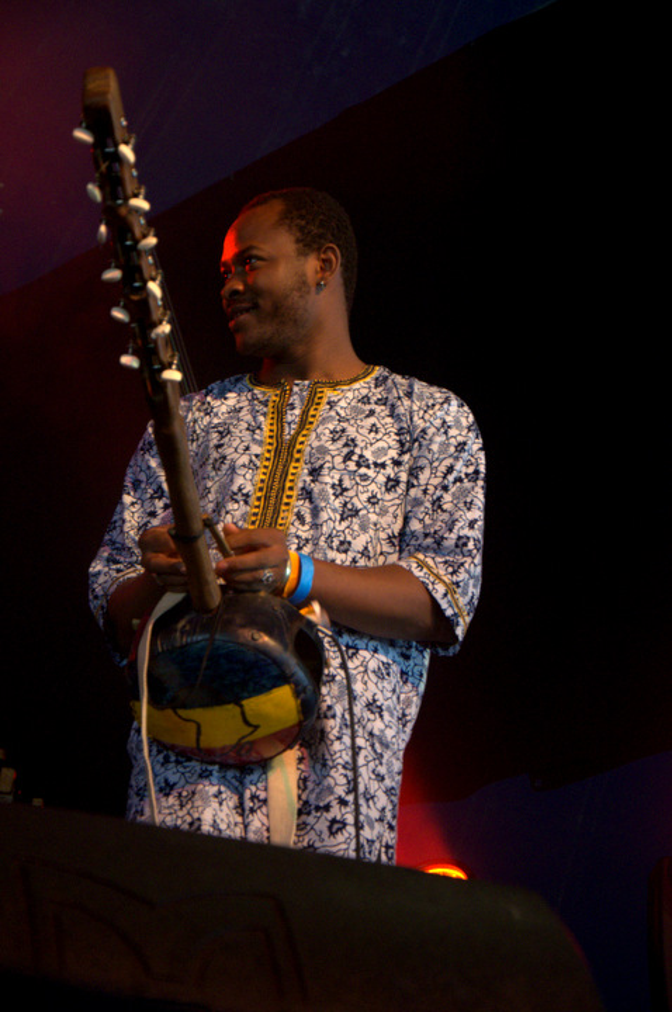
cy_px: 506
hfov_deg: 14.7
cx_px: 336
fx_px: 2611
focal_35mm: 93
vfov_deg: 21.9
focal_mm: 62
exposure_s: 1/60
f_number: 5.3
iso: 3200
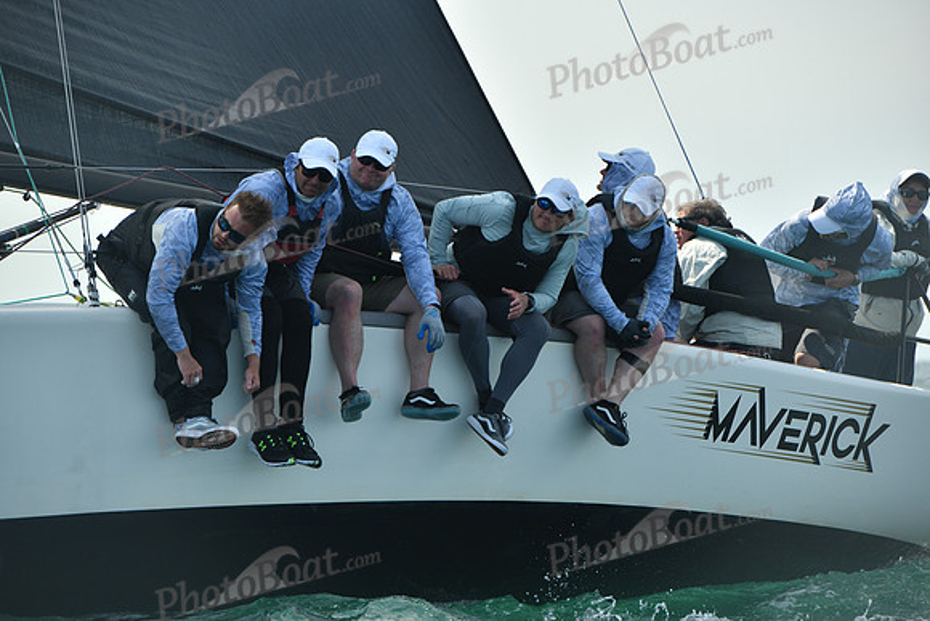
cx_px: 465
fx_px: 5168
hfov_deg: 10.3
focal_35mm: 200
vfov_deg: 6.9
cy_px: 310
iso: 320
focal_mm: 200
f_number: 6.3
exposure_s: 1/1600
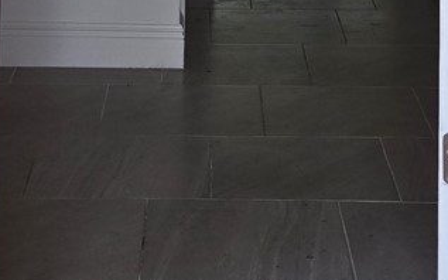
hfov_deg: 17.0
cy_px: -344
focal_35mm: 123
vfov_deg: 9.7
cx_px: 192
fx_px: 1501
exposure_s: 1/508
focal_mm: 5.4
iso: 80
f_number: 1.8
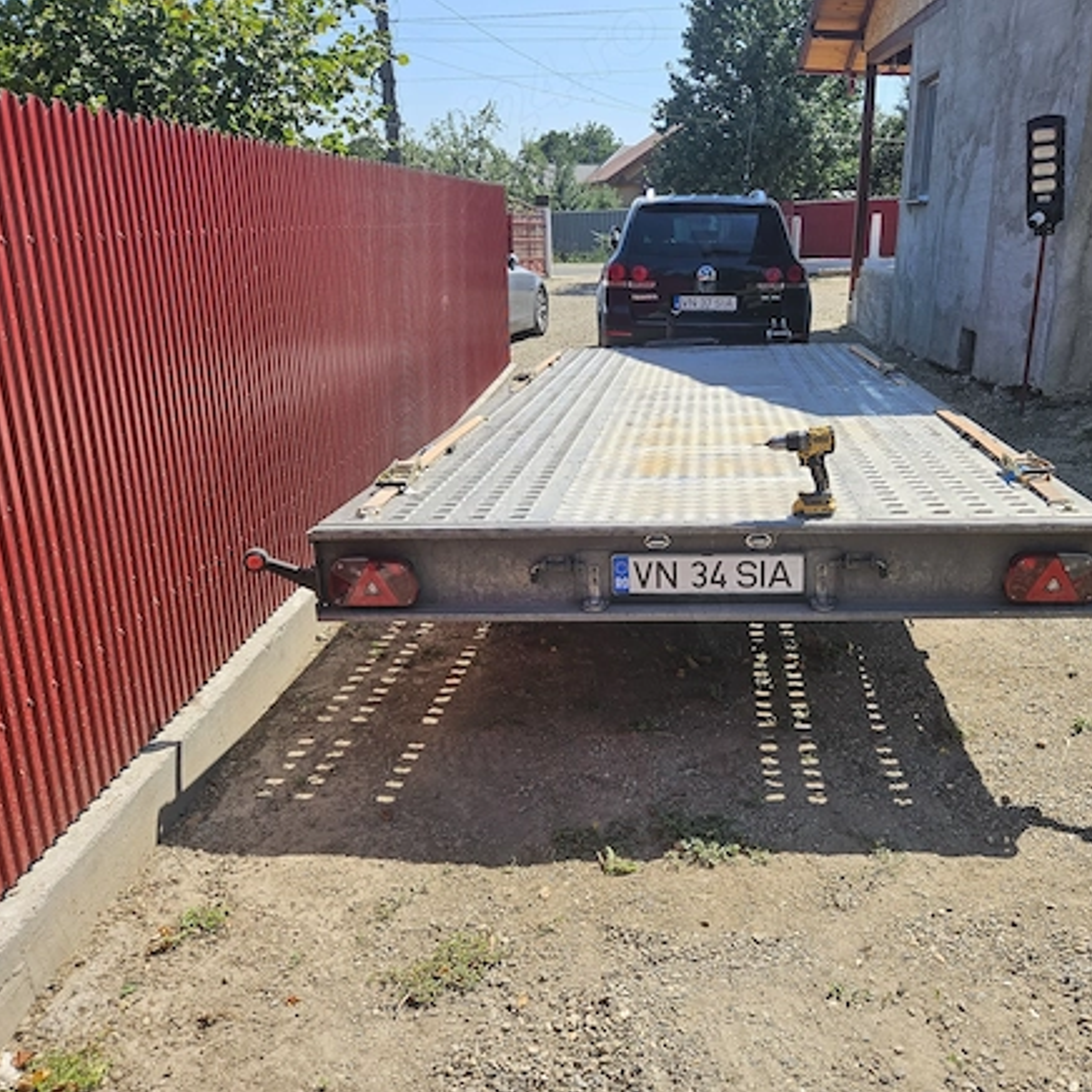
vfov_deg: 57.3
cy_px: 538
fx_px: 999
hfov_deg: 56.7
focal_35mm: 28
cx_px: 669
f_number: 1.8
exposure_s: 1/1433
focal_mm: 5.4
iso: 25
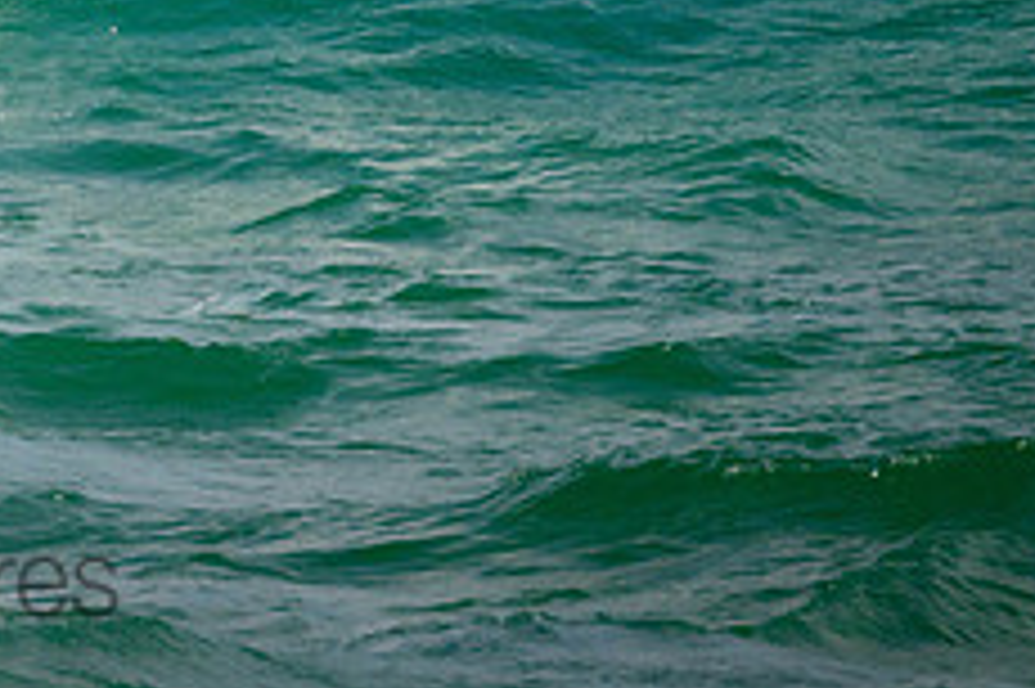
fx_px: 58003
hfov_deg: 1.0
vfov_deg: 0.7
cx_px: -230
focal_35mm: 2019
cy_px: -169
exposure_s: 1/2000
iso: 1250
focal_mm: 800
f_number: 11
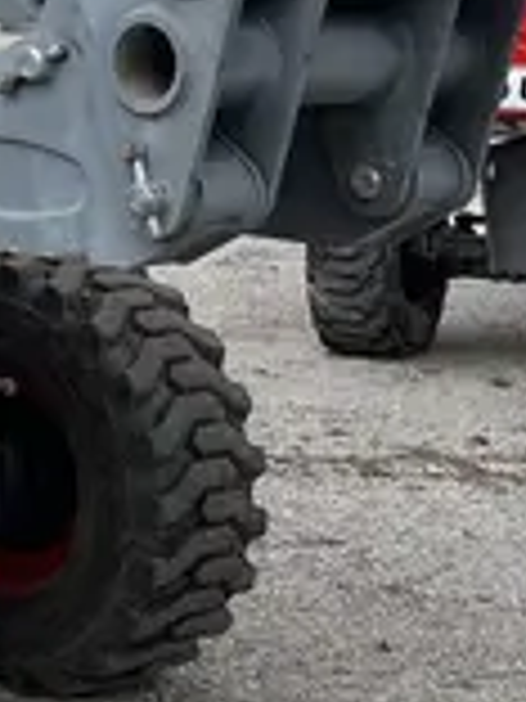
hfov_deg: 11.3
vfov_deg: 15.7
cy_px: -61
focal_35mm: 122
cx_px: -427
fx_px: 2472
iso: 50
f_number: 1.6
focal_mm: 5.1
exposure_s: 1/4651
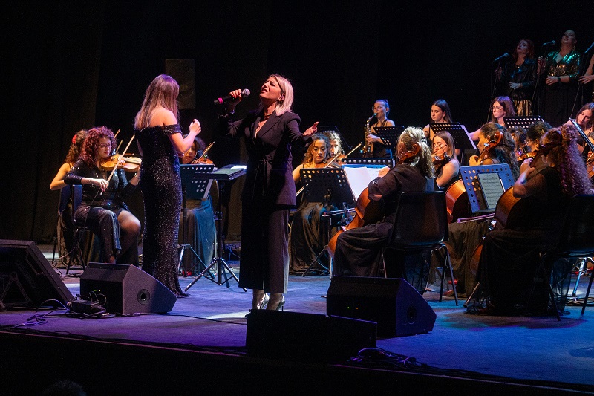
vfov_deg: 12.6
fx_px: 1798
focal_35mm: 109
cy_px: 198
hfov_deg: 18.8
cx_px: 297
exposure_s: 1/400
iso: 2500
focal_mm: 73
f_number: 5
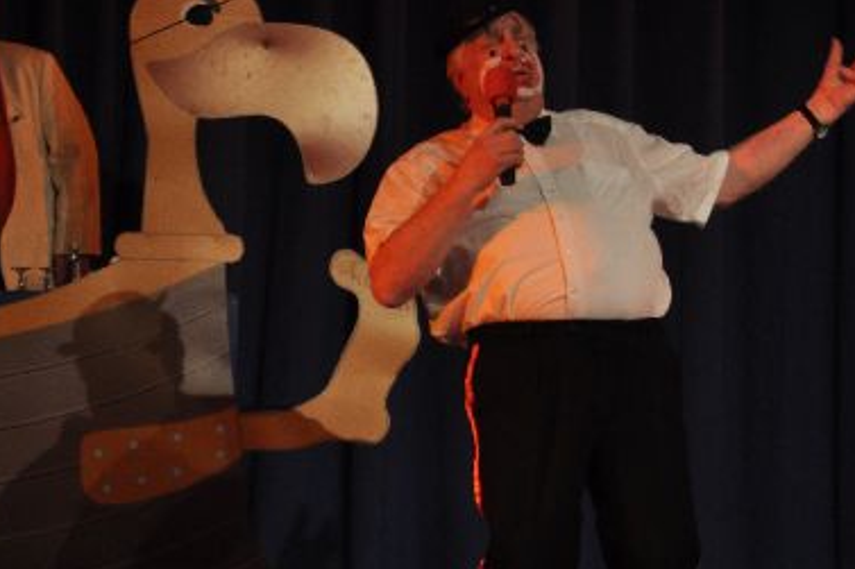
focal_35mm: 143
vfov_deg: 9.6
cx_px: 302
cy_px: 452
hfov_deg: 14.3
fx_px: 3396
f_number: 4.8
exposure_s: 1/60
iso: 400
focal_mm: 45
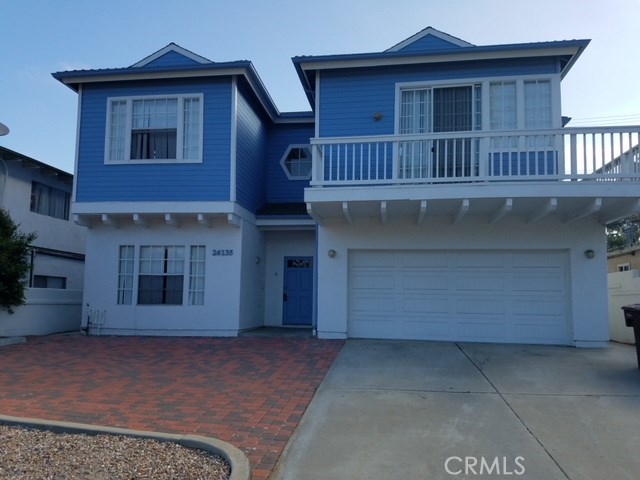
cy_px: 240
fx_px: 481
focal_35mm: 26
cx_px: 320
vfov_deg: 53.1
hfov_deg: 67.3
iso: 50
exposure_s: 1/1592
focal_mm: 4.2
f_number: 1.7
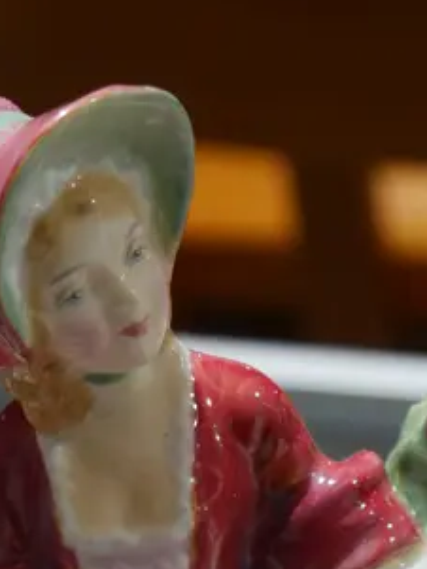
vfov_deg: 11.1
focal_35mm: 170
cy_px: 877
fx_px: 2794
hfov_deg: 8.7
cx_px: 158
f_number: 5.3
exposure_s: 1/60
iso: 500
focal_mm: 25
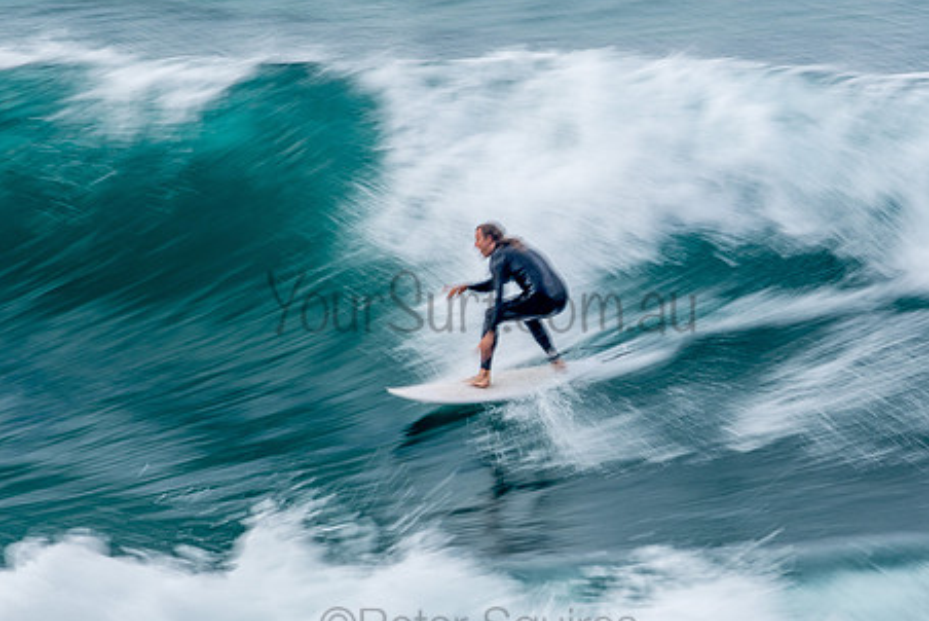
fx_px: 23833
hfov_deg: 2.2
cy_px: 285
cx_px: 479
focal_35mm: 923
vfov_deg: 1.5
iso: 100
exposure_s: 1/25
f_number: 22
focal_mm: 480
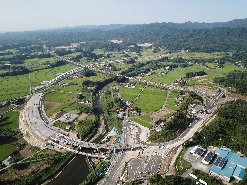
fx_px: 186
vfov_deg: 53.1
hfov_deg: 67.3
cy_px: 92
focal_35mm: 26
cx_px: 124
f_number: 2.2
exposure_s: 1/1101
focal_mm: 4.73
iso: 100
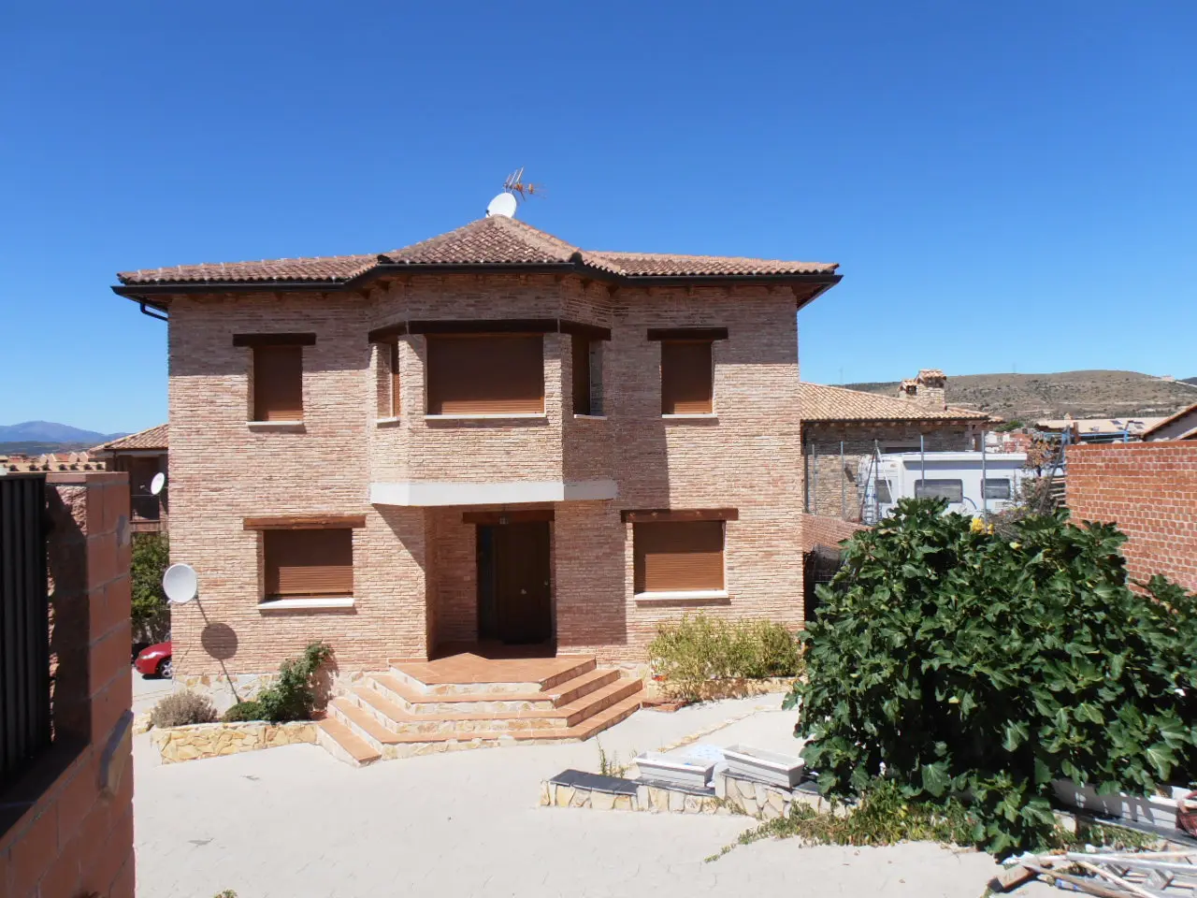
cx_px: 598
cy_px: 449
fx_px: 830
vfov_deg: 56.8
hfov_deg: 71.6
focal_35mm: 24
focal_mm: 4.2
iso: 80
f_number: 7.9
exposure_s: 1/250
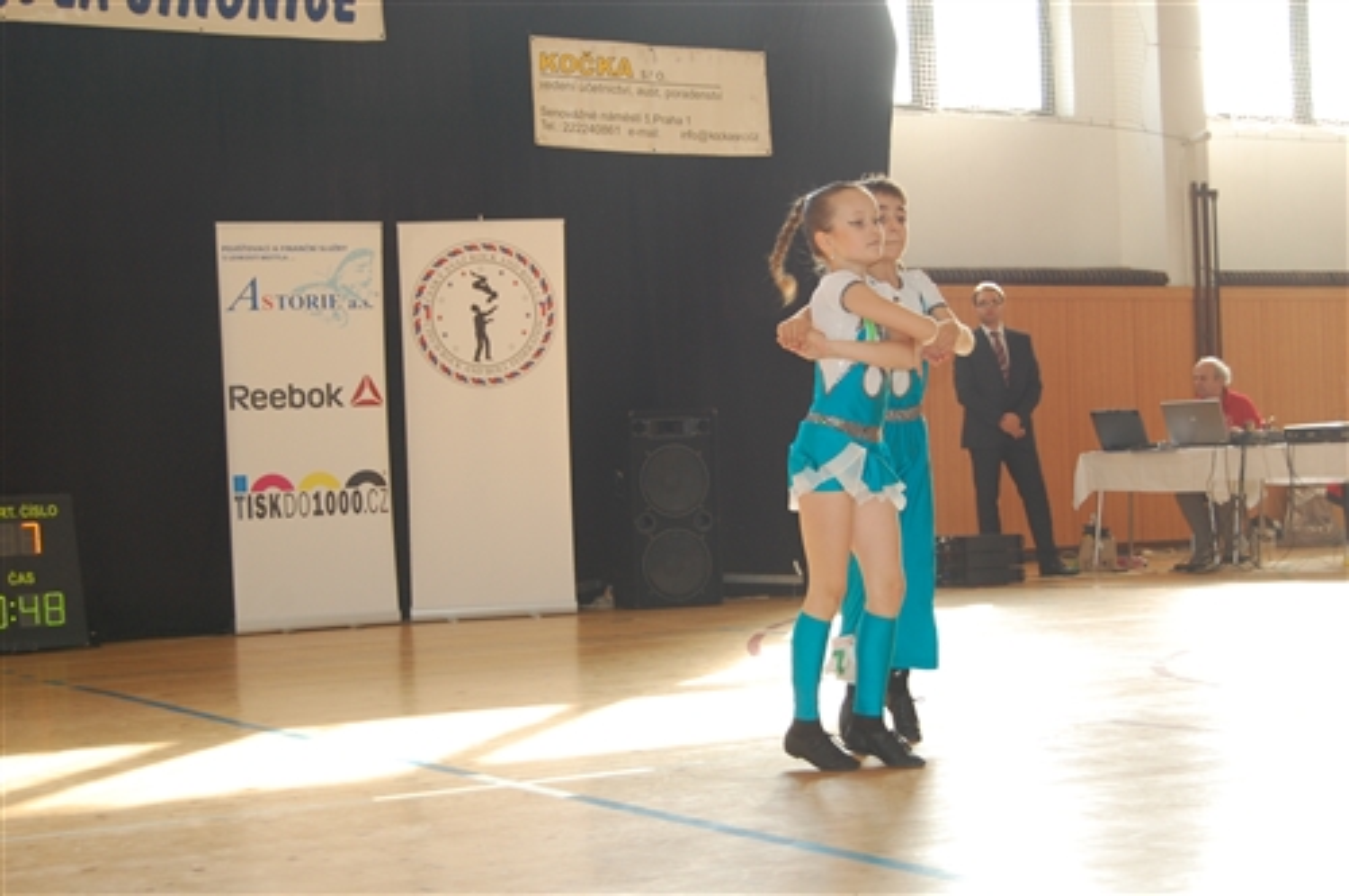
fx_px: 2245
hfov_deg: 33.4
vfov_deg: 22.6
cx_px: 674
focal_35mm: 60
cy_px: 448
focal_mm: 40
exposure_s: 1/125
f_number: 5
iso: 400
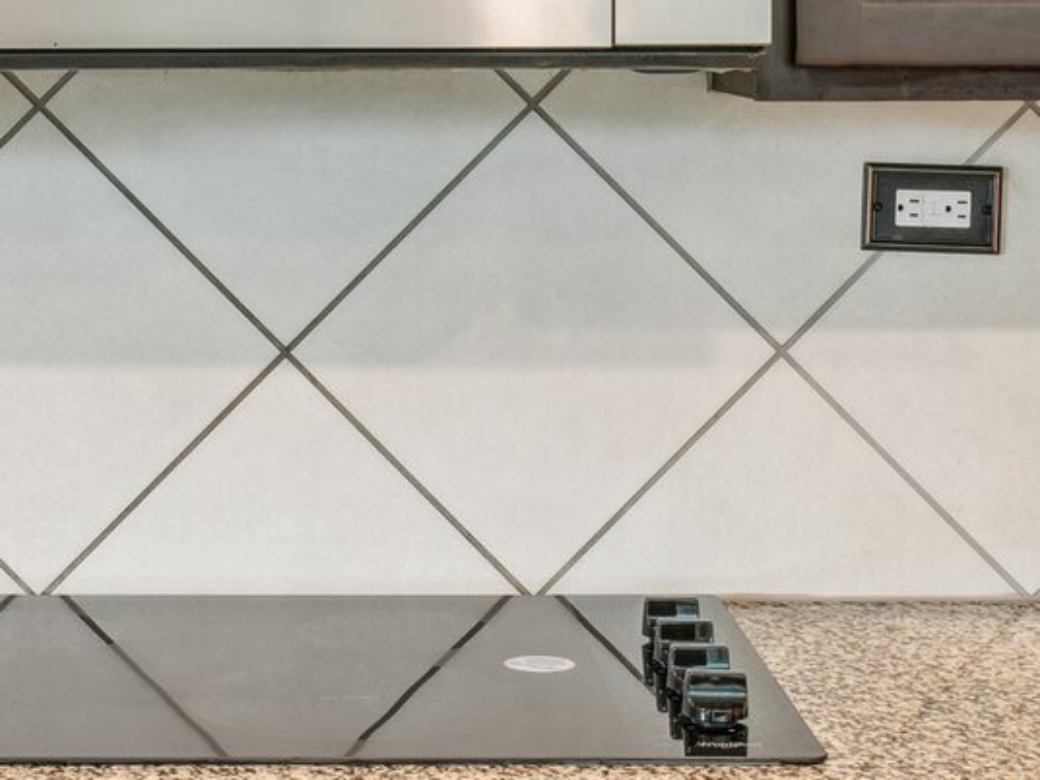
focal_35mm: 93
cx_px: 266
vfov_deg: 15.7
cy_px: 80
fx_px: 2794
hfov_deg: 20.9
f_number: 8
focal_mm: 32
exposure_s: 1/4
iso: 400
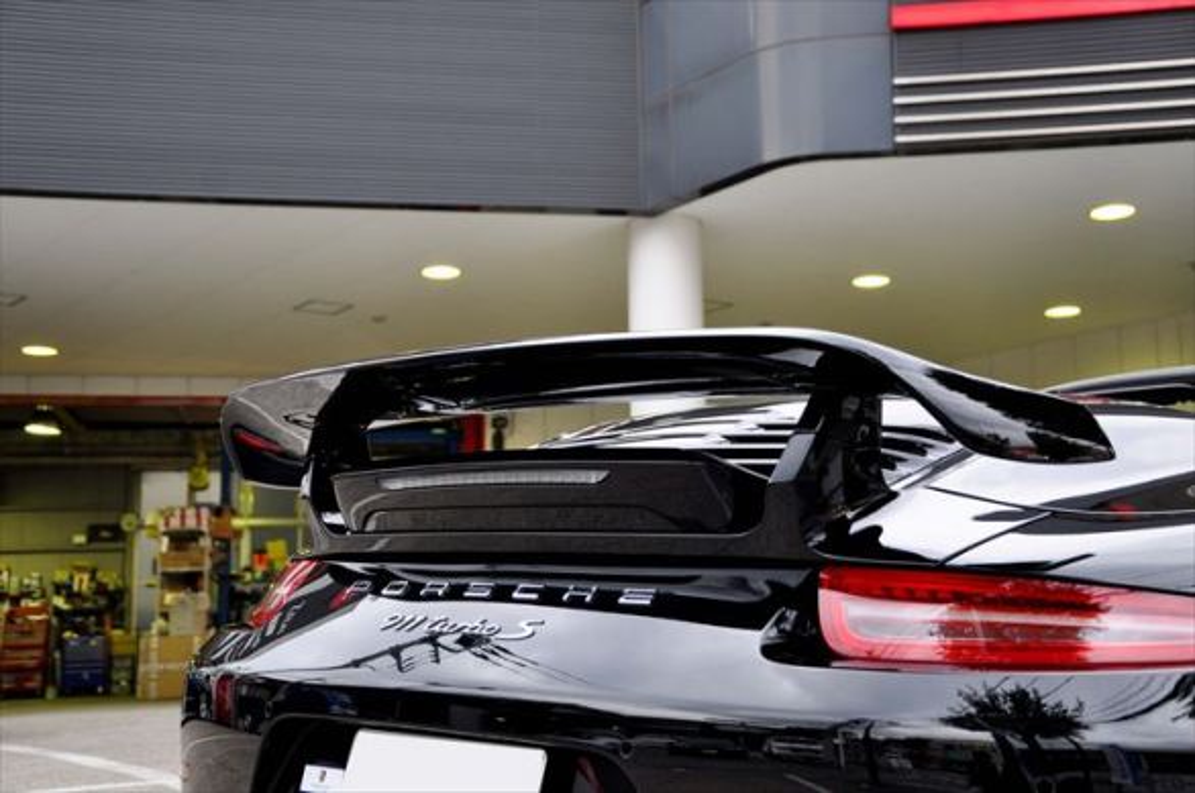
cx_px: 598
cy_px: 396
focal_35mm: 51
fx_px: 1691
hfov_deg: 38.9
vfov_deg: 26.4
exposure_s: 1/30
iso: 360
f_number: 5.6
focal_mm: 34
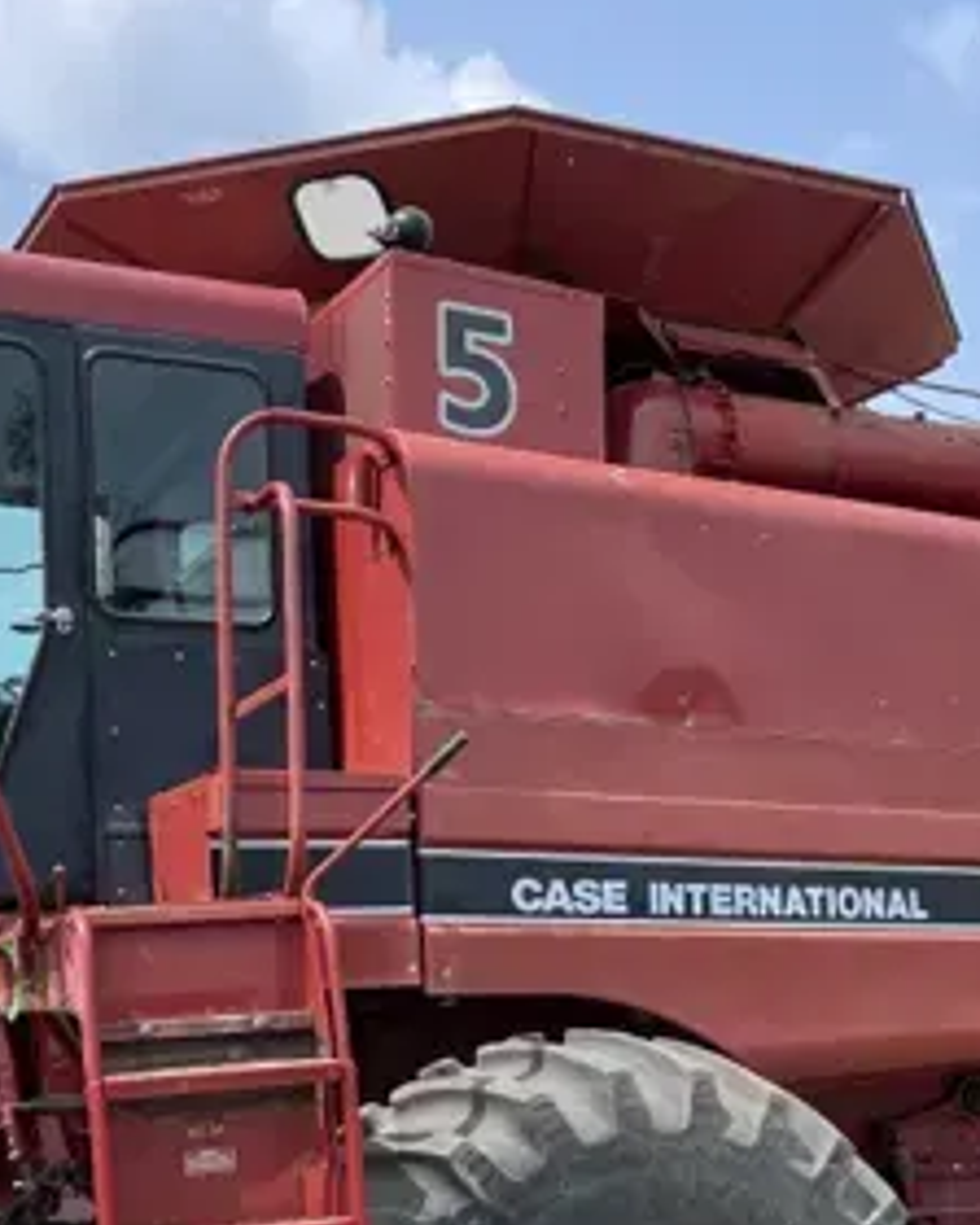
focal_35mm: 58
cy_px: 936
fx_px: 2103
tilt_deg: +4.6
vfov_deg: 31.8
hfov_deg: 26.2
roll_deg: +0.5
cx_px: 608
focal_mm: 5.1
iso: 32
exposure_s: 1/2545
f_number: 1.6
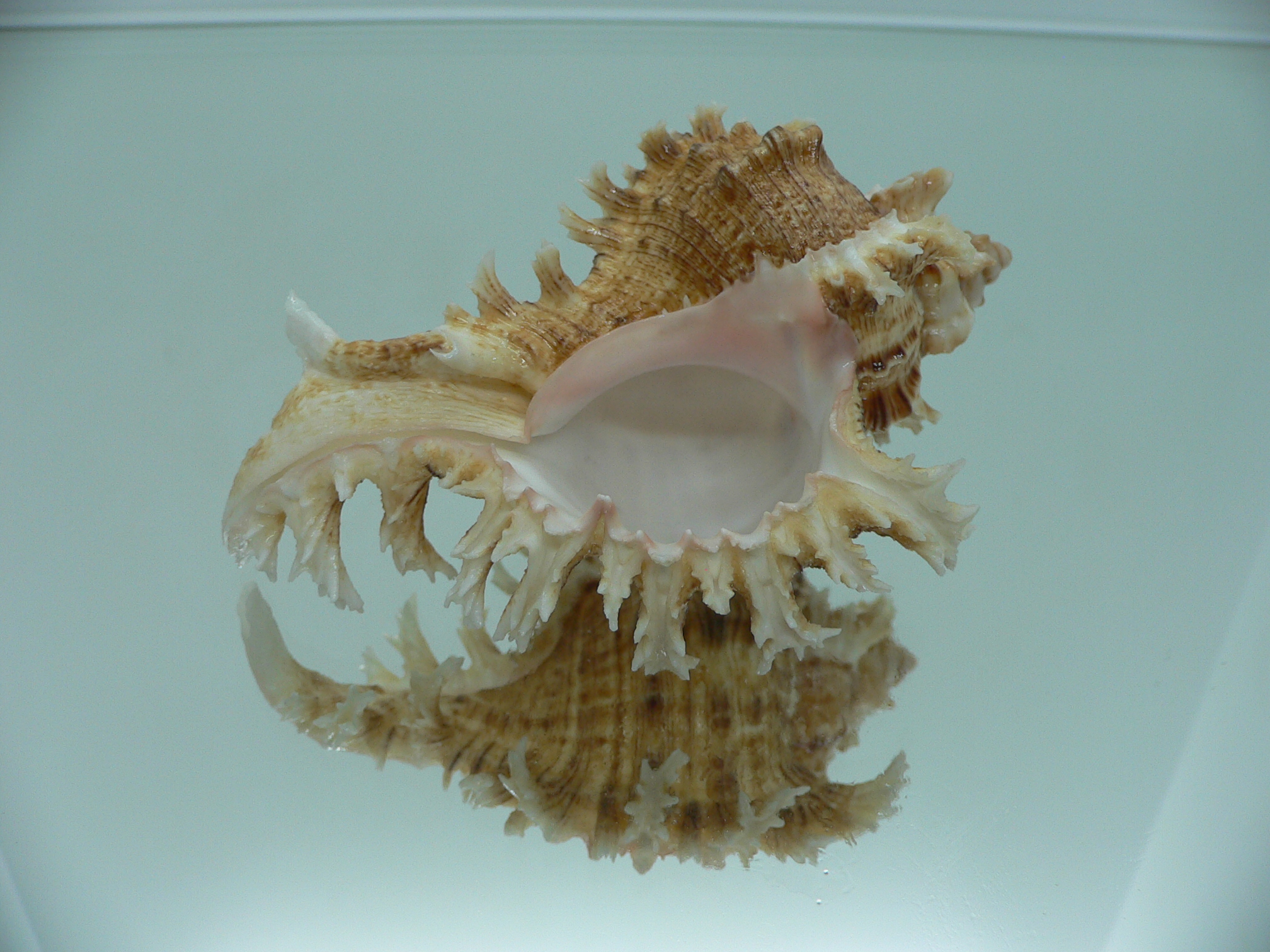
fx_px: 1284
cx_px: 635
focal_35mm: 35
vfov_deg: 40.7
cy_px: 476
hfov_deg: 52.6
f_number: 2.8
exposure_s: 1/60
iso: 80
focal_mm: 4.6
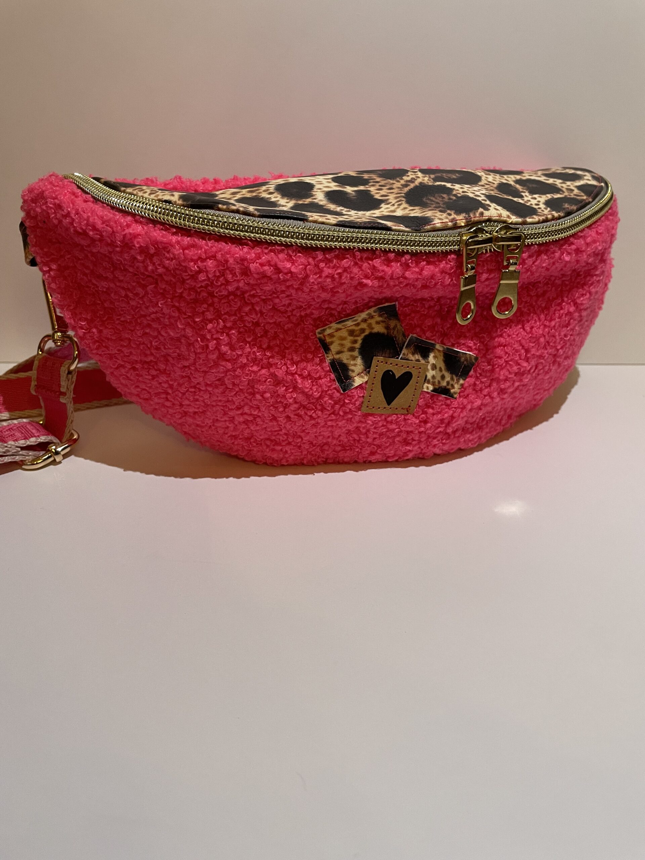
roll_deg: -0.4
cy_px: 430
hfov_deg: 53.1
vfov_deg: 67.3
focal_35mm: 26
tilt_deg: -26.7
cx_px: 322
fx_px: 646
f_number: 1.6
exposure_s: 1/50
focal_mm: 4.2
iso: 200
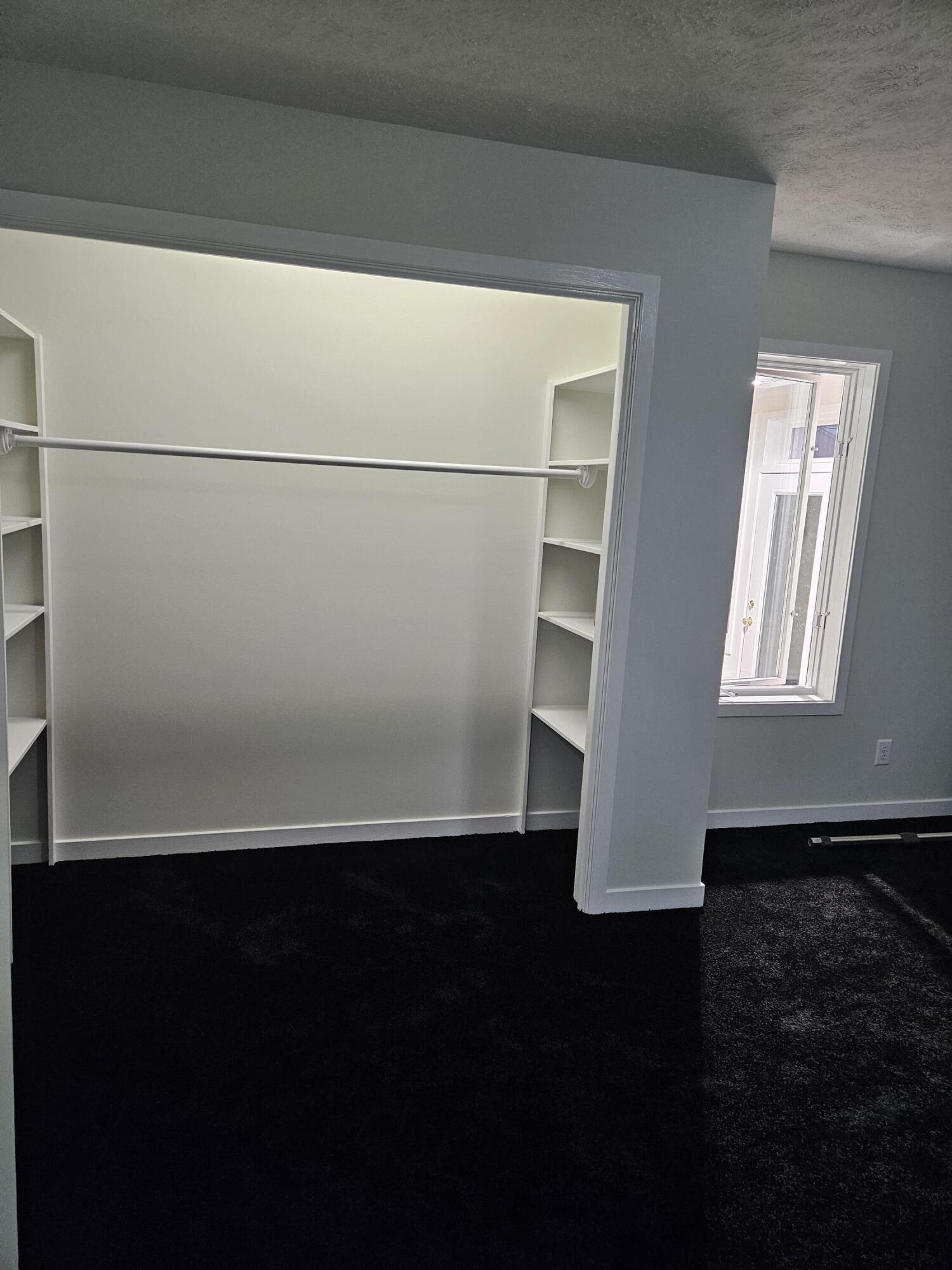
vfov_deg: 73.9
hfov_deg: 58.9
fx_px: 843
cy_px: 635
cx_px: 476
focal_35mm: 23
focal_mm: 5.4
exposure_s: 1/120
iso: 250
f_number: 1.8
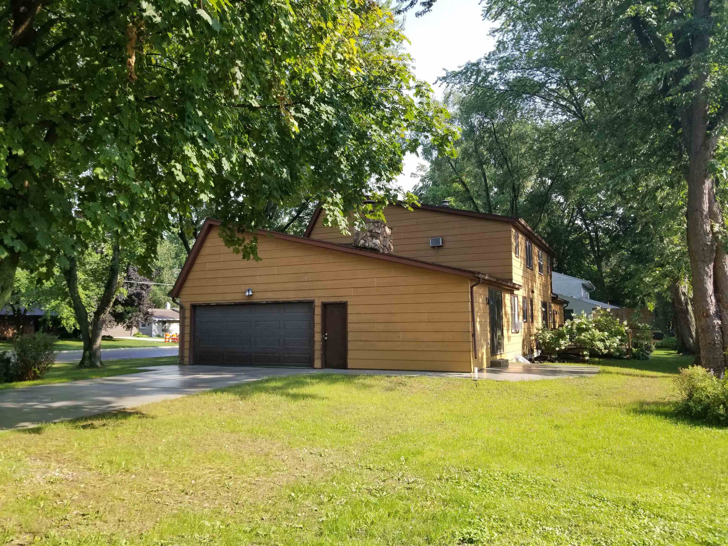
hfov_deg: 67.3
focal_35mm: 26
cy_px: 273
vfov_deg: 53.1
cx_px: 364
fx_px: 547
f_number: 1.7
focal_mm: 4.3
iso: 50
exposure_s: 1/586
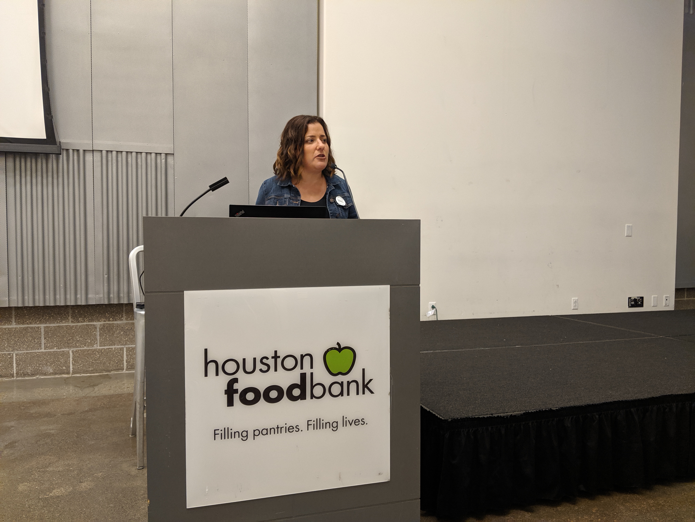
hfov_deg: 65.3
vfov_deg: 51.4
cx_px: 348
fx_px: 542
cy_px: 261
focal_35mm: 27
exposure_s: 1/120
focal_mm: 4.44
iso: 297
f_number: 1.8
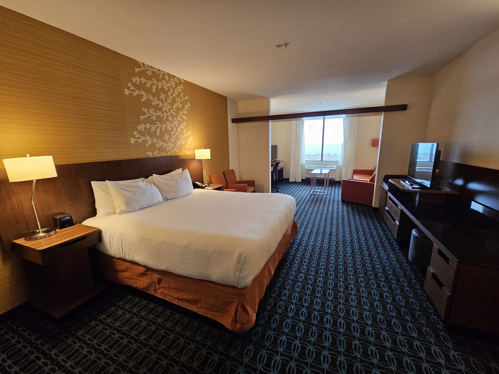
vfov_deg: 89.9
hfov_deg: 106.2
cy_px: 187
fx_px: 187
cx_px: 250
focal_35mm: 13
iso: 320
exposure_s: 1/60
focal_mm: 2.2
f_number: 2.2
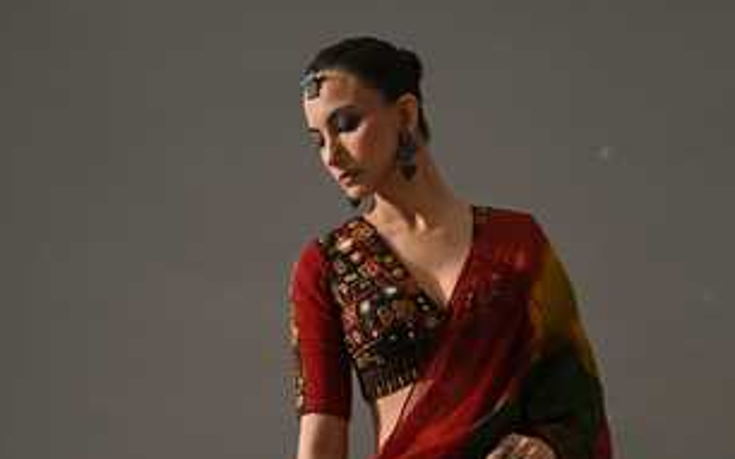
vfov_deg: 20.7
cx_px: 413
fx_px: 1121
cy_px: 624
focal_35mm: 56
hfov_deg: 36.2
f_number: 8
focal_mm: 32
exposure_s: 1/160
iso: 160
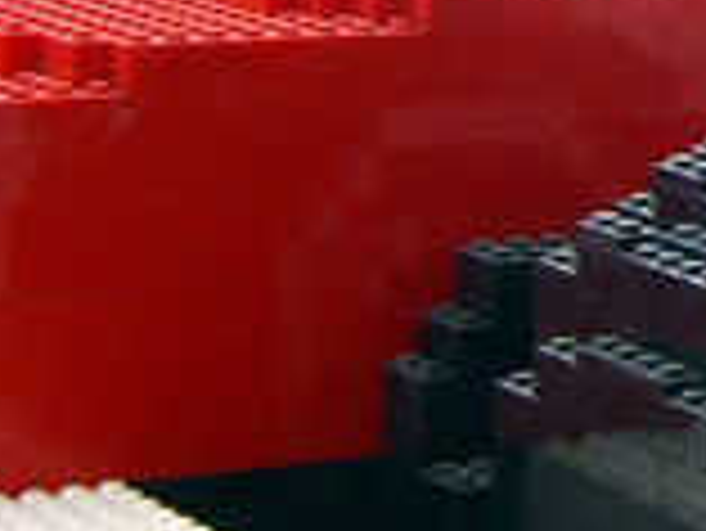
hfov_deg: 9.8
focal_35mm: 194
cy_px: 162
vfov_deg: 7.7
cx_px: 1115
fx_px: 3960
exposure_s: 1/30
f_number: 2.8
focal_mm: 7.9
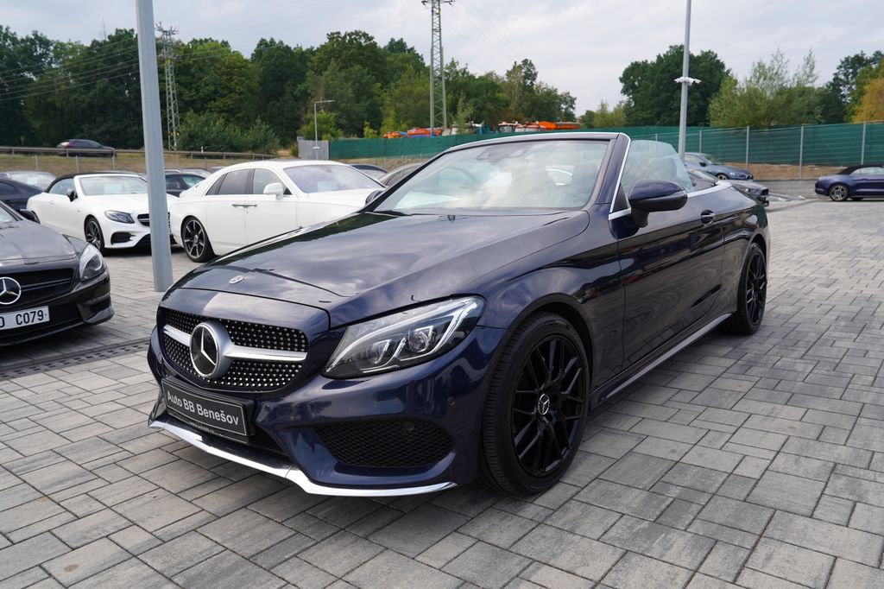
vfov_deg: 49.5
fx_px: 638
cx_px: 442
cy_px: 294
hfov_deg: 69.4
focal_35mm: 26
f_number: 5.6
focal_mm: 26
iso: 100
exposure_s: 1/125
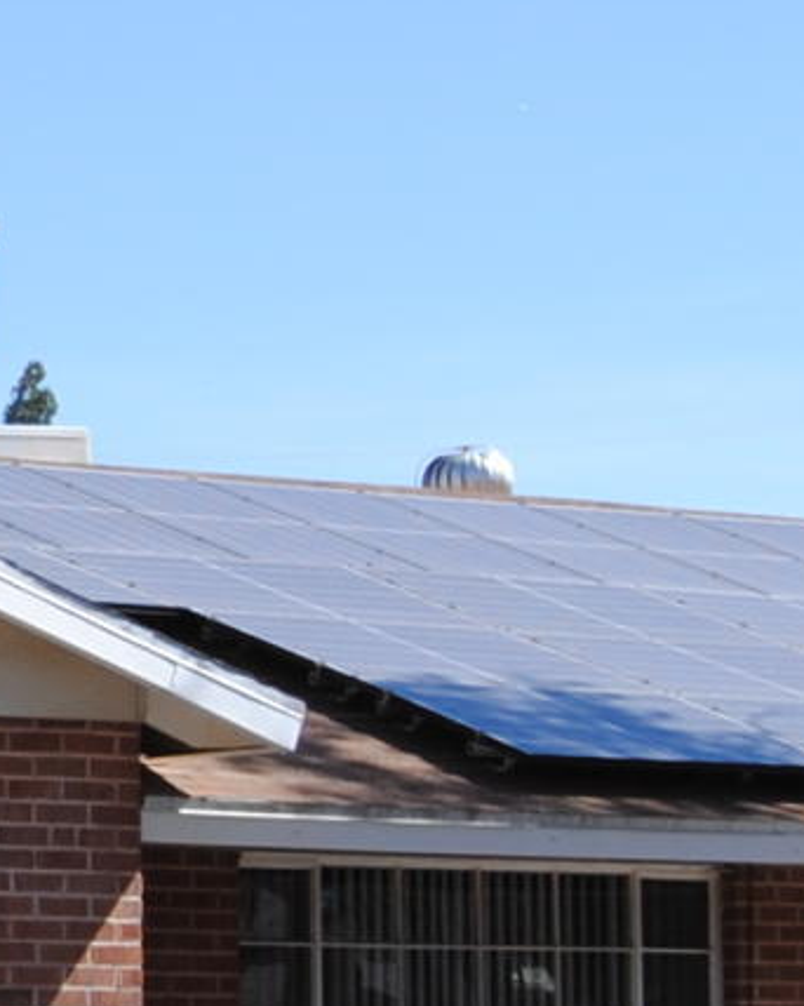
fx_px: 5298
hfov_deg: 8.4
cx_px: -602
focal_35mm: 178
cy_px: 465
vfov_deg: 10.8
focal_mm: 18
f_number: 8
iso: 100
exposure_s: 1/250
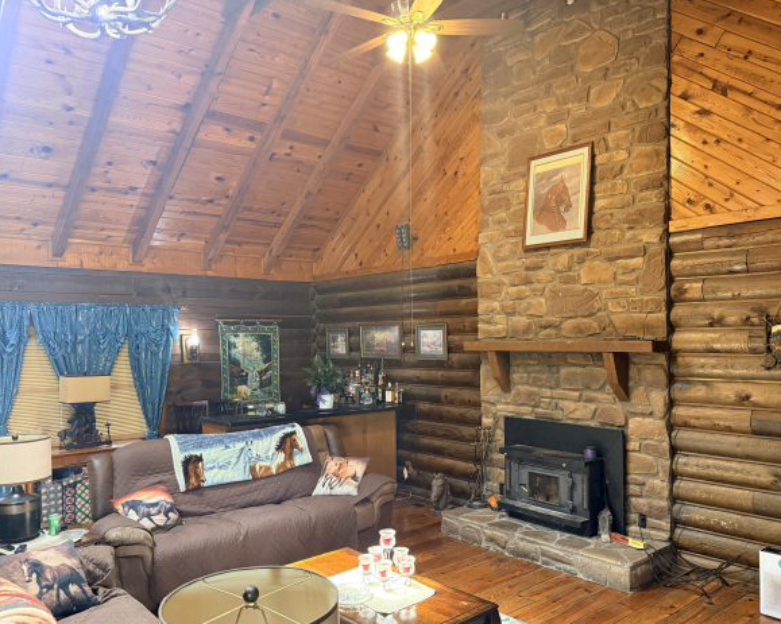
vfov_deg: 53.1
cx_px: 388
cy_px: 336
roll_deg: -0.2
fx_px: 624
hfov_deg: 64.1
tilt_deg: +0.2
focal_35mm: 27
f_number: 1.78
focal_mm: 6.76
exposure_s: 1/60
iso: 640
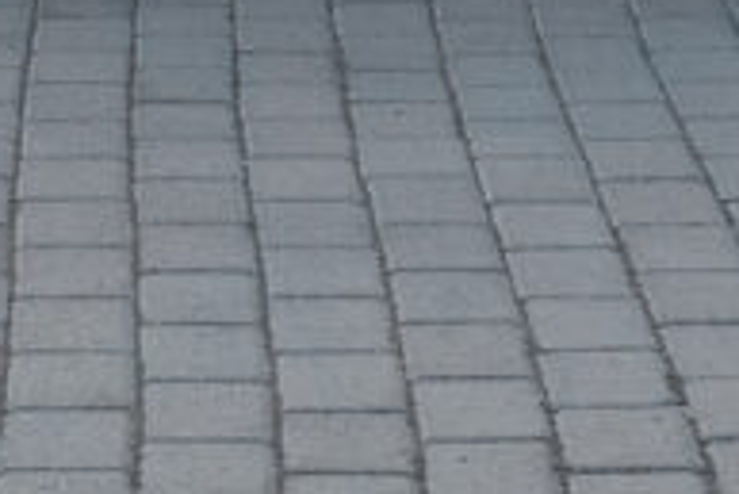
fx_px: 6430
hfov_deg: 6.6
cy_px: -768
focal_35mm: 313
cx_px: 130
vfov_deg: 4.3
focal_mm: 39.6
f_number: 8
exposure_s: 1/100
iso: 160
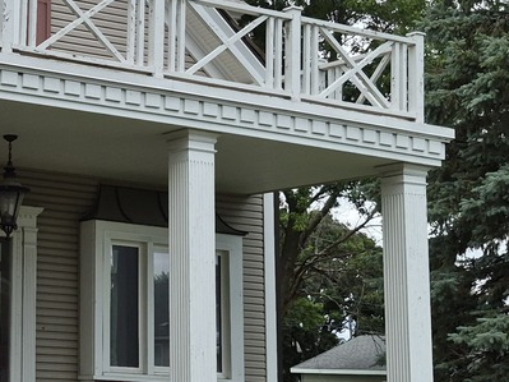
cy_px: 189
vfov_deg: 17.8
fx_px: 1220
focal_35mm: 83
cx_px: -111
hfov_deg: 21.7
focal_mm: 5.4
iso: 80
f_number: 1.8
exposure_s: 1/5472
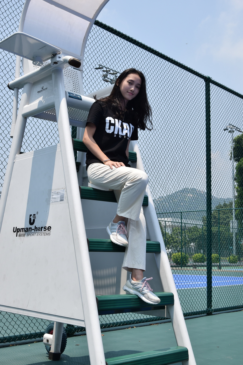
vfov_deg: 43.6
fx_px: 456
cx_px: 122
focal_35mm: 45
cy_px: 182
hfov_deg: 29.9
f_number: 13
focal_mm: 30
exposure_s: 1/125
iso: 100
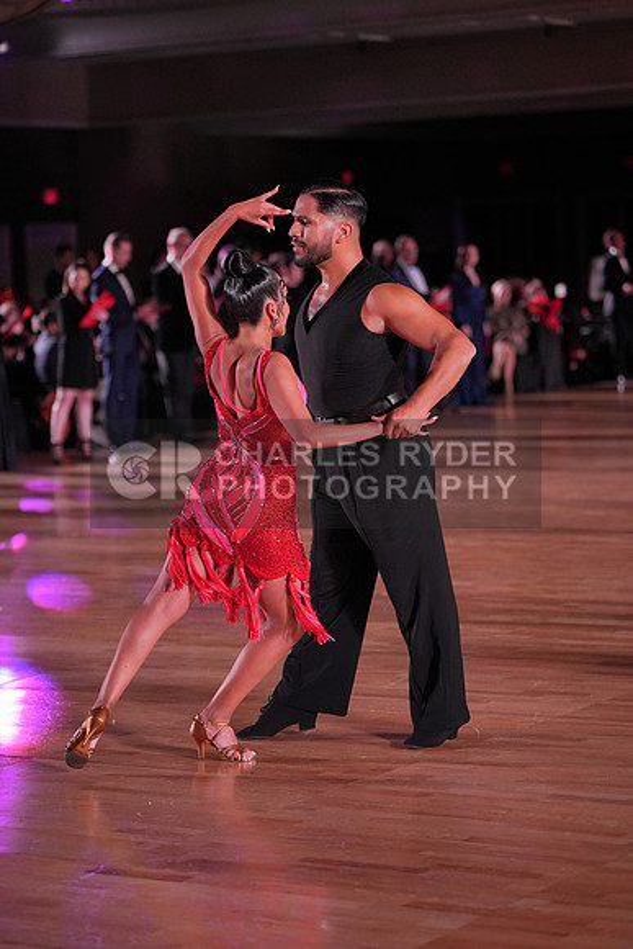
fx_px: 2688
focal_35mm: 102
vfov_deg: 20.0
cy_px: 474
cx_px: 316
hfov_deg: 13.4
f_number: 2.8
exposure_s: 1/800
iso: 1600
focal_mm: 102
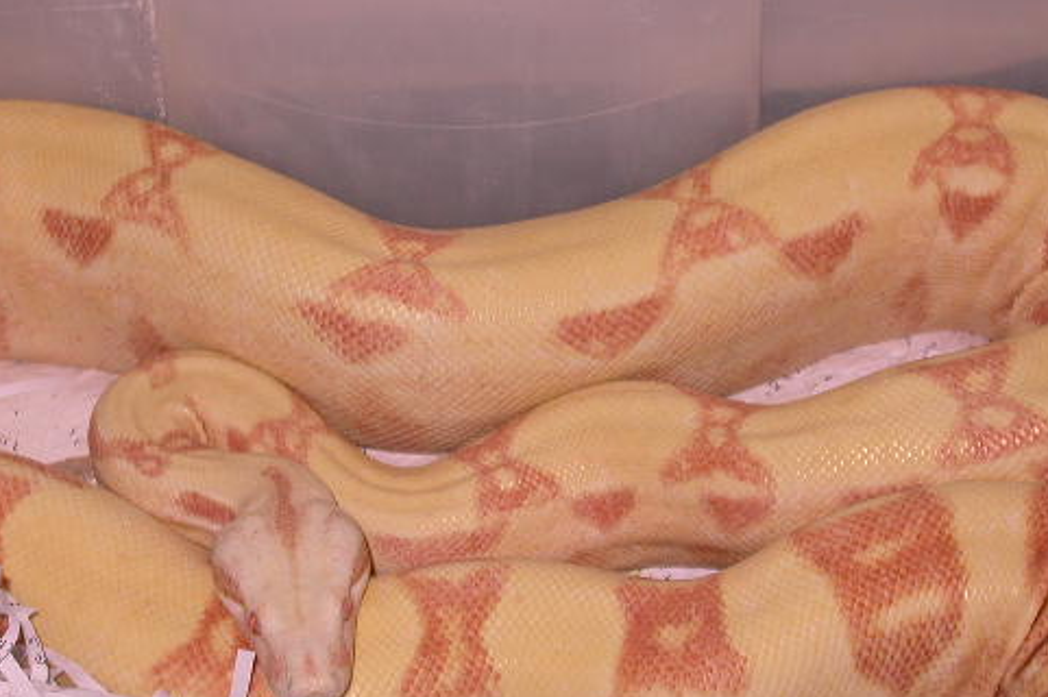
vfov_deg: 15.2
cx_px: 431
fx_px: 2618
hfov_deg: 22.6
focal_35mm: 90
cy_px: 394
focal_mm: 13.6
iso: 100
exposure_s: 1/60.3
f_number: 3.2
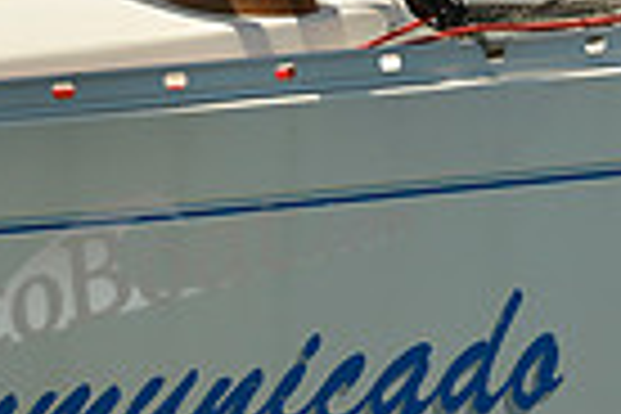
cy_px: 115
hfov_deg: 2.5
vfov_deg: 1.6
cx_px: -450
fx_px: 14472
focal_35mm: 839
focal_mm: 200
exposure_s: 1/1600
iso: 200
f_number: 6.3
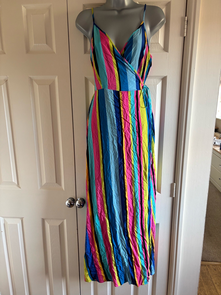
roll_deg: -0.1
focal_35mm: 26
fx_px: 221
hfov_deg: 53.1
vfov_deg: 67.3
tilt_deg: -13.8
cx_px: 110
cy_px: 148
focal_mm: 5.96
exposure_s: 1/60
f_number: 1.6
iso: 200
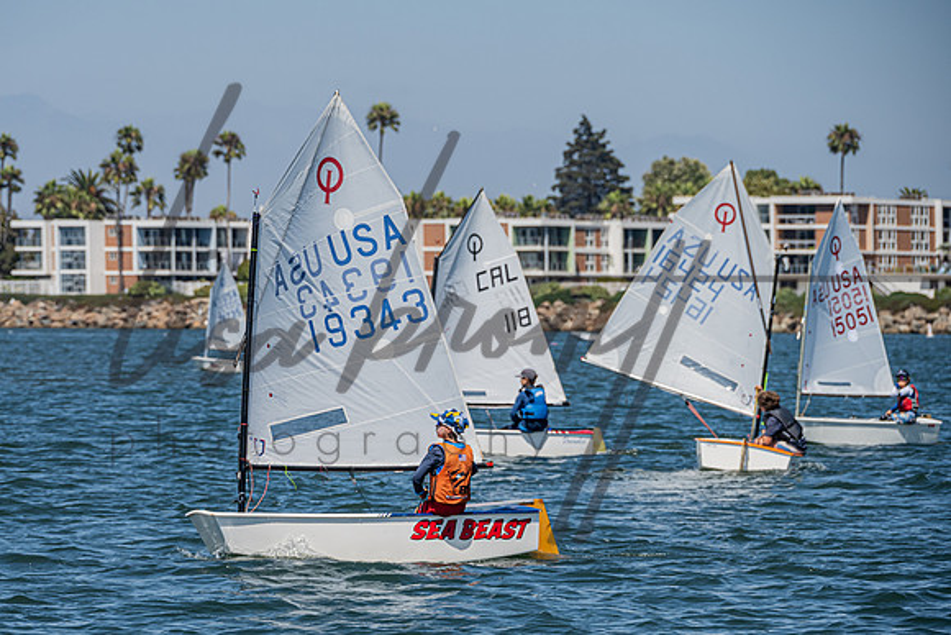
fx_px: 6601
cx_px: 367
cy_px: 379
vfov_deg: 5.5
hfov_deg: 8.2
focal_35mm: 250
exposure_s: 1/1000
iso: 250
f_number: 8
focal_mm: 200
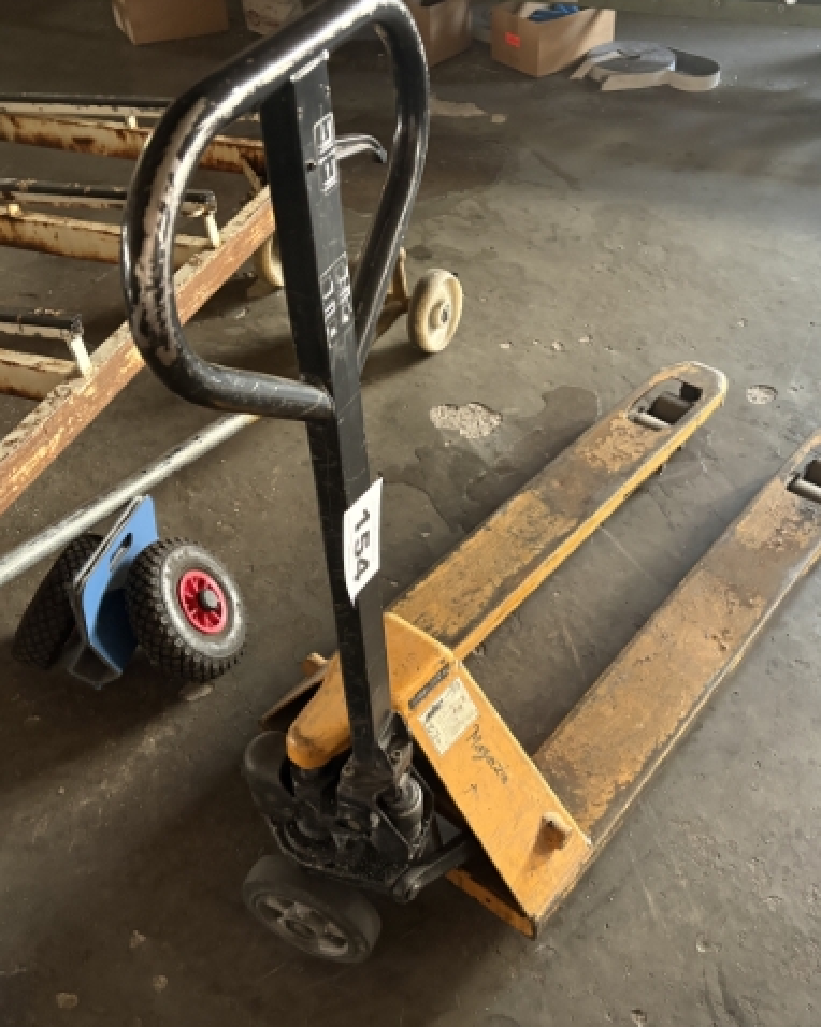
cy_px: 514
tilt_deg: -40.7
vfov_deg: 52.9
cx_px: 499
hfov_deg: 43.1
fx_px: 1033
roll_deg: +1.8
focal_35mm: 34
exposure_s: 1/42
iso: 500
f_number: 1.6
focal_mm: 5.96
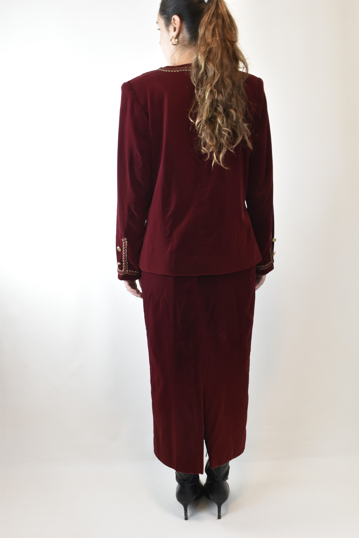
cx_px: 180
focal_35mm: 36
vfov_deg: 53.1
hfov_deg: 36.9
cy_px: 269
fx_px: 538
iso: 1000
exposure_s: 1/25
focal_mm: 24
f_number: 11
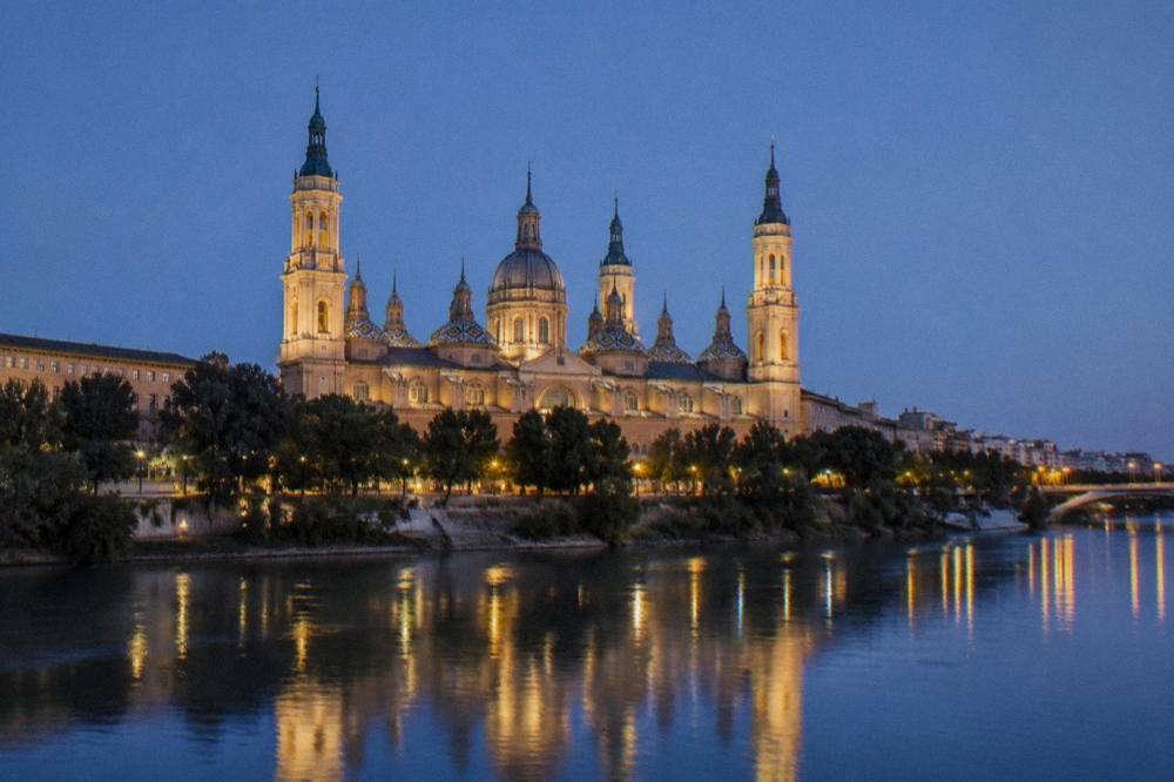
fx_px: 1141
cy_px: 391
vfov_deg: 37.8
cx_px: 587
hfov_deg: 54.5
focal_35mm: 35
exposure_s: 1/50
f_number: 9
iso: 2000
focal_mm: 35
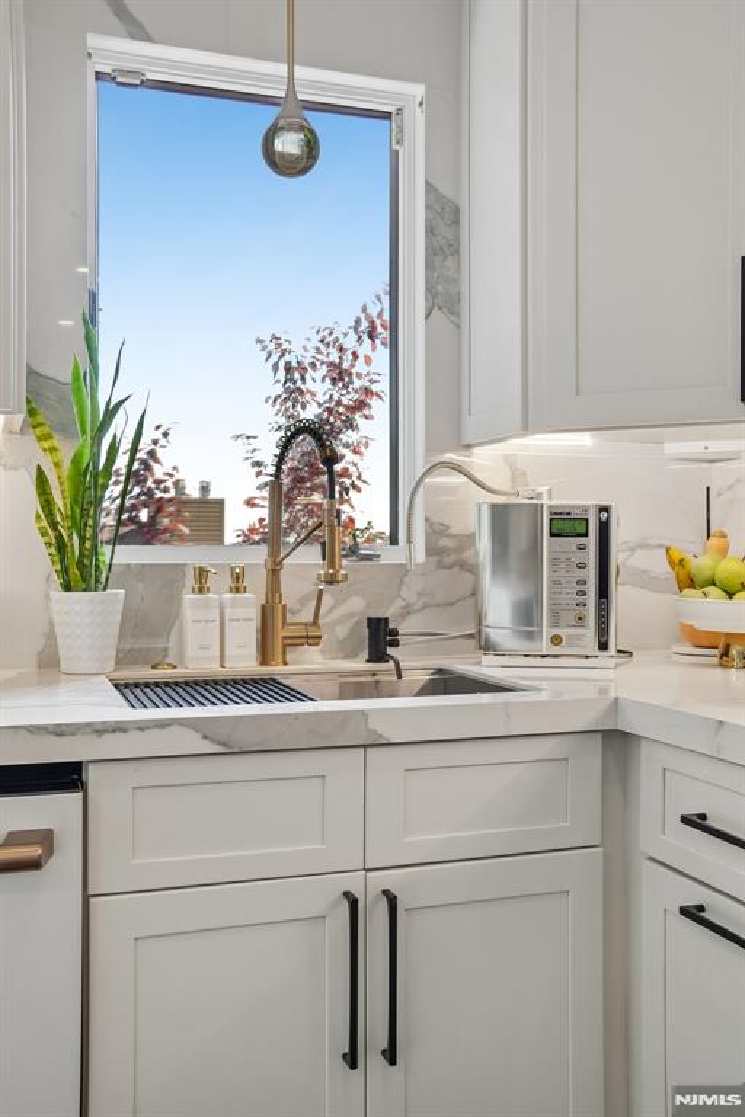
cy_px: 558
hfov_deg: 41.1
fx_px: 993
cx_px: 372
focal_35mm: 32
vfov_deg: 58.7
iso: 640
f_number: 8
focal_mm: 21.9
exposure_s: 1/250
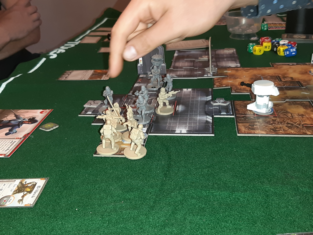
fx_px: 244
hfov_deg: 65.3
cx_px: 156
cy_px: 118
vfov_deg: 51.4
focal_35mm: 27
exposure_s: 1/50
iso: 100
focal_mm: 3.93
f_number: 1.7
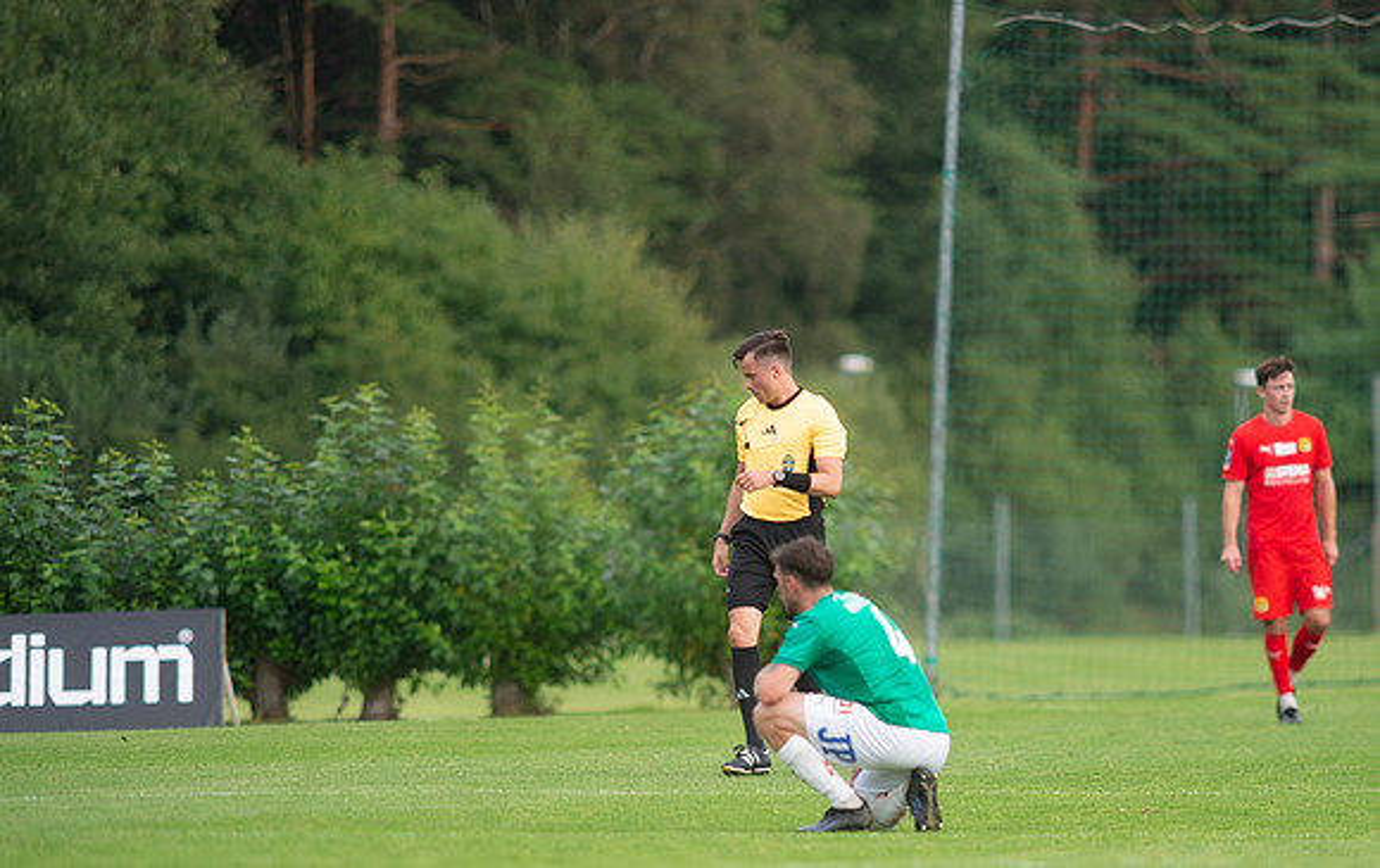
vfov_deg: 2.8
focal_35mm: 479
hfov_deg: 4.4
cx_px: 774
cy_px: 515
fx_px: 18053
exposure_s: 1/1000
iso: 450
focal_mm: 420
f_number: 4
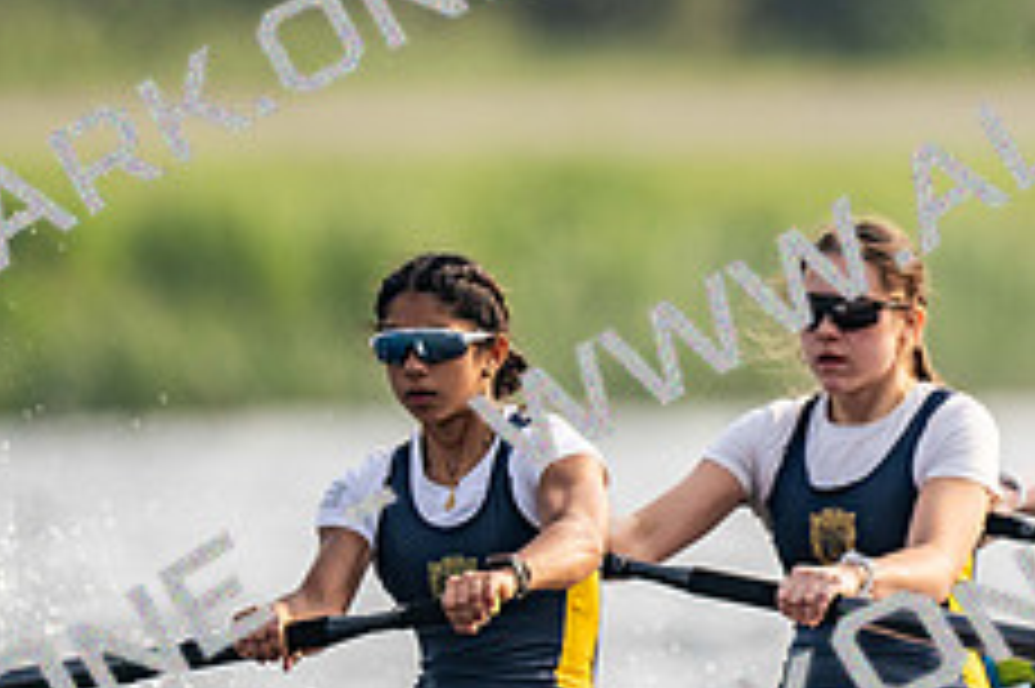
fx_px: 43495
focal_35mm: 1514
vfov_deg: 0.9
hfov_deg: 1.4
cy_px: 483
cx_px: 1026
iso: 320
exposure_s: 1/2500
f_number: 4
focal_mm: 600
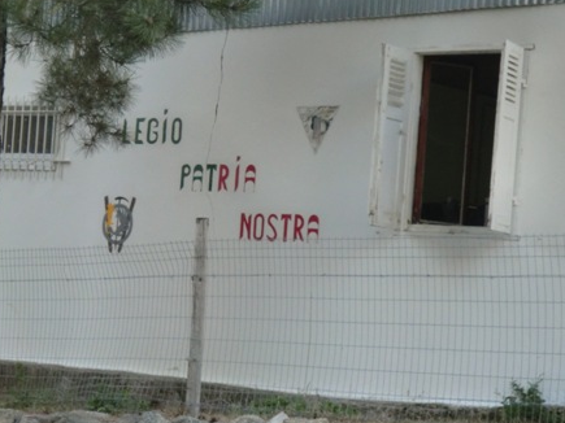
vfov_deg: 11.0
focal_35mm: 134
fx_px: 2187
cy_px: 141
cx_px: 222
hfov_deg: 14.7
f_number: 5.4
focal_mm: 16.5
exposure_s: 1/100
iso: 200
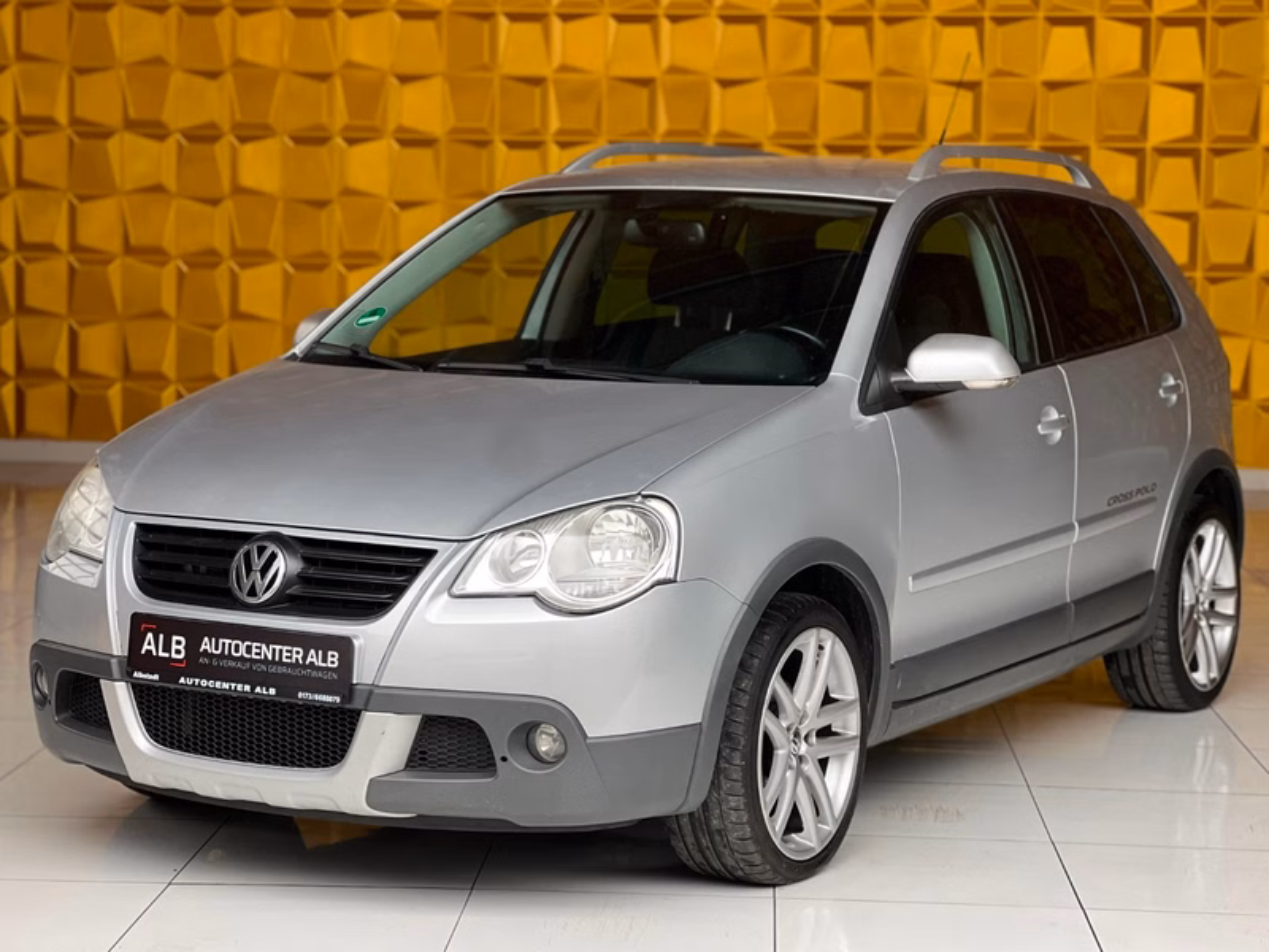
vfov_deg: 19.1
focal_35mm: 77
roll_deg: -0.6
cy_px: 476
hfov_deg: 25.3
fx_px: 2823
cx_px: 634
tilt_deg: -5.6
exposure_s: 1/121
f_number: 2.8
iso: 100
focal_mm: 9
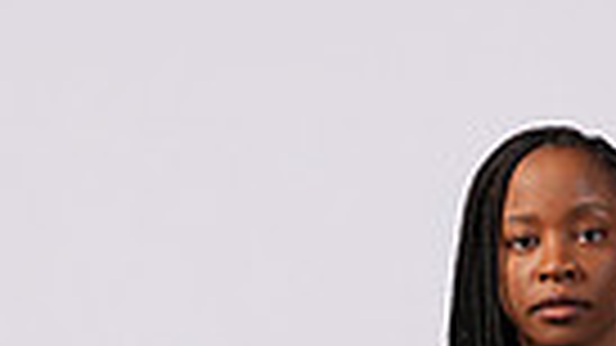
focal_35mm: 272
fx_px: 4442
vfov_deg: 4.3
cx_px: 603
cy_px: 912
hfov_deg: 7.9
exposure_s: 1/125
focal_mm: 79
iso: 160
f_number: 11
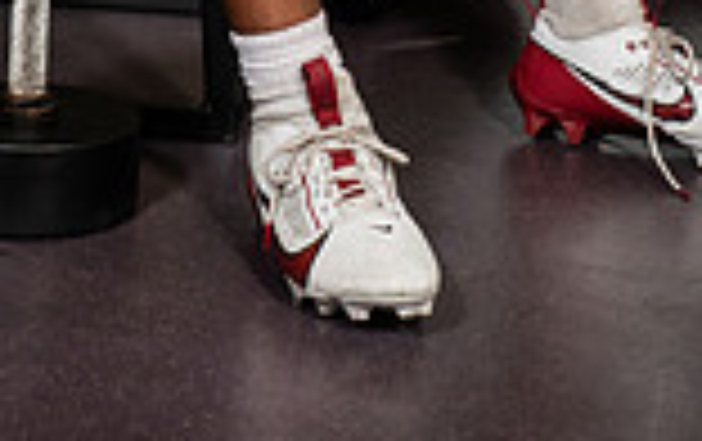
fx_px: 2701
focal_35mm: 141
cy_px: -526
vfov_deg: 8.7
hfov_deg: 14.8
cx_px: 279
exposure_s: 1/250
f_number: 5.6
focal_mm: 48
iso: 500
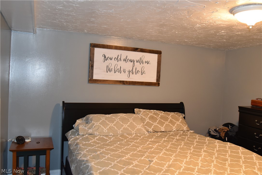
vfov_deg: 43.6
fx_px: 218
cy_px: 88
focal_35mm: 30
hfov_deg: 61.9
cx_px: 131
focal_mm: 20
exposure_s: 1/60
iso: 800
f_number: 2.5
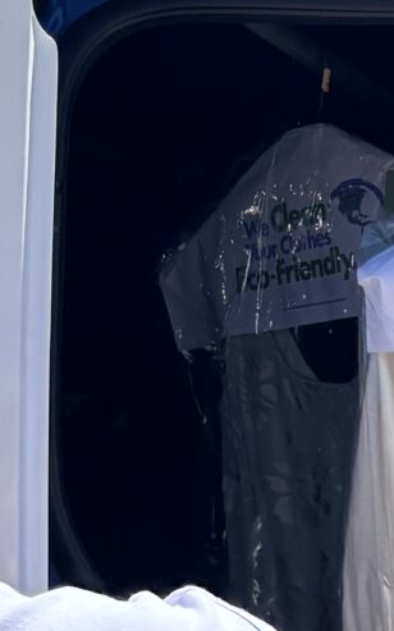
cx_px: 1075
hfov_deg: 8.1
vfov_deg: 14.0
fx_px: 2458
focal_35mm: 143
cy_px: 845
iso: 50
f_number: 1.6
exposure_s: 1/1590
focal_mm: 5.96
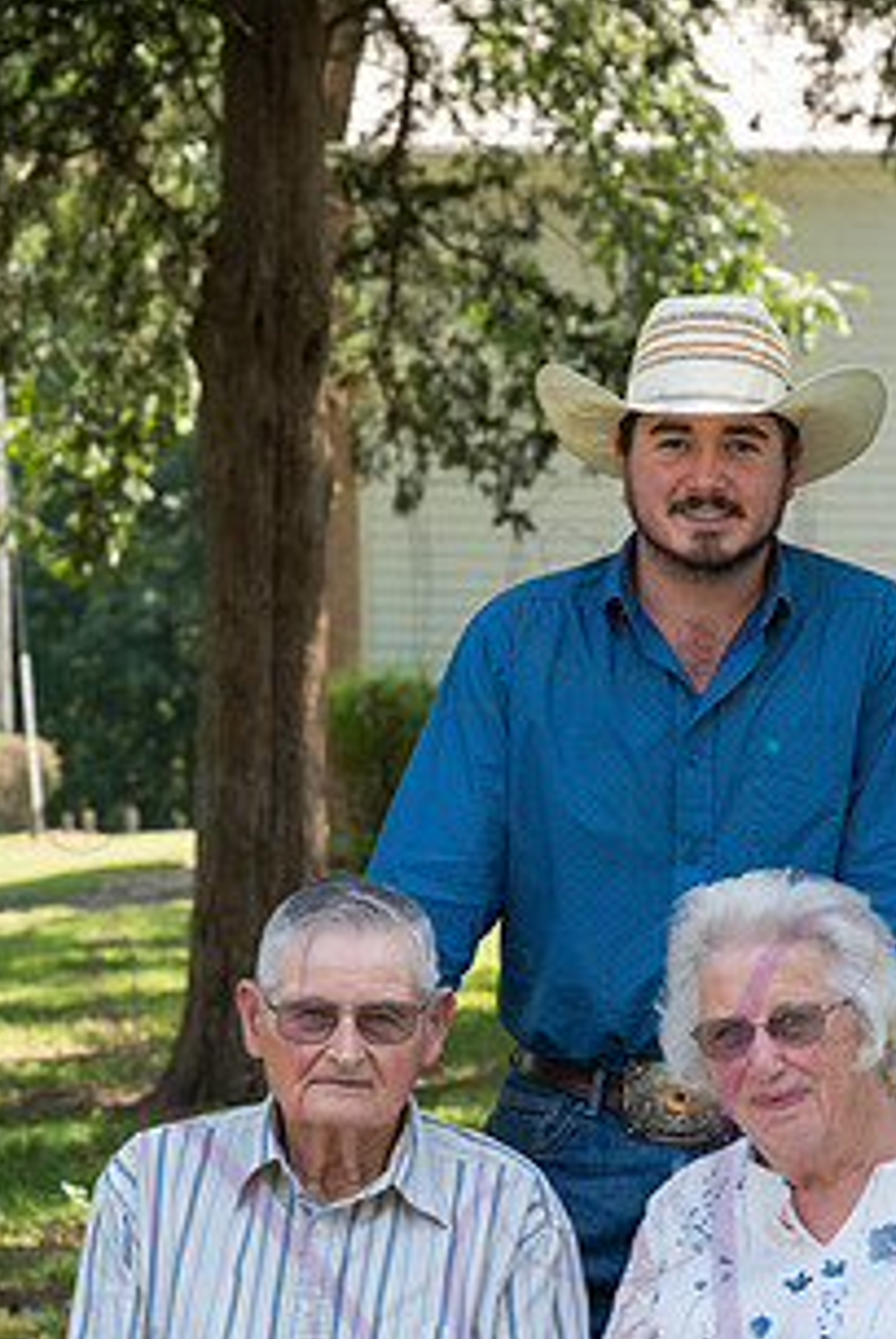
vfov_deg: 14.6
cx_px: 624
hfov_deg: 9.8
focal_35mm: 140
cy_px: 970
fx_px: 5214
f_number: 8
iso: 400
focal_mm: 95
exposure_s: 1/160
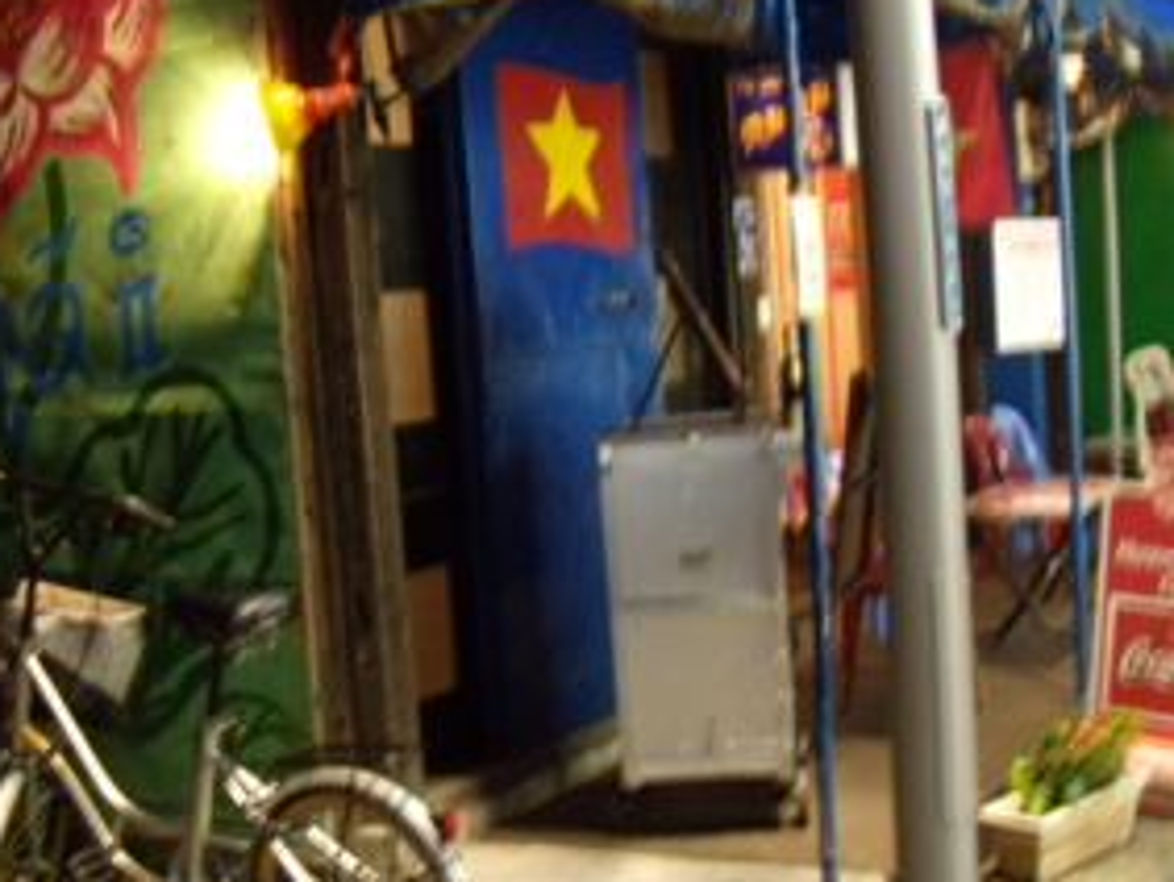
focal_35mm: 51
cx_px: 479
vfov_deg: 28.6
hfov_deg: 37.3
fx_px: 1731
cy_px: 441
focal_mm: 6.4
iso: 500
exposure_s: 1/8
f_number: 3.6
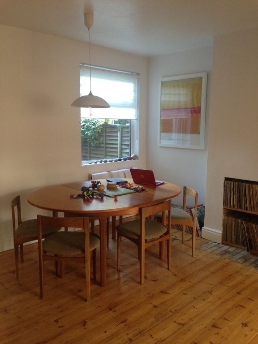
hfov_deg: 42.9
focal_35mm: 33
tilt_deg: -5.7
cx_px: 129
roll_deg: -0.4
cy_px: 172
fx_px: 328
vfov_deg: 55.4
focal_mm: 4.12
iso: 125
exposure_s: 1/20
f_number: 2.4
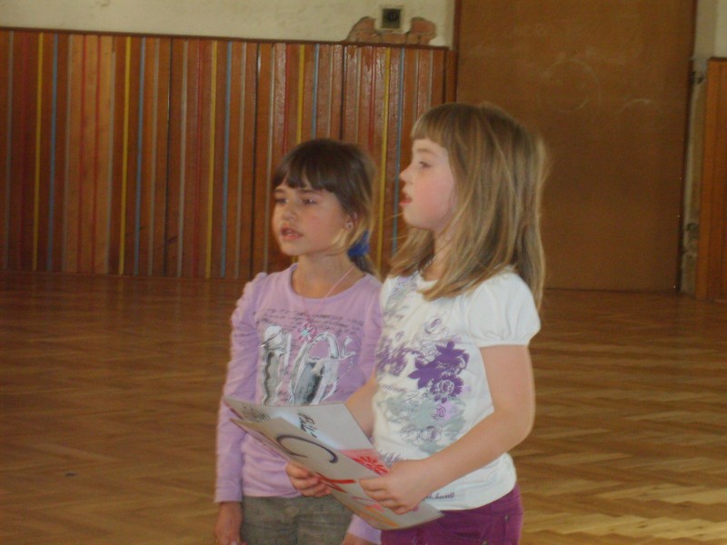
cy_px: 272
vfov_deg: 14.1
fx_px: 2205
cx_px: 364
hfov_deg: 18.7
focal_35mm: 105
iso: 253
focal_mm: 17.4
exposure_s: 1/60
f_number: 4.9
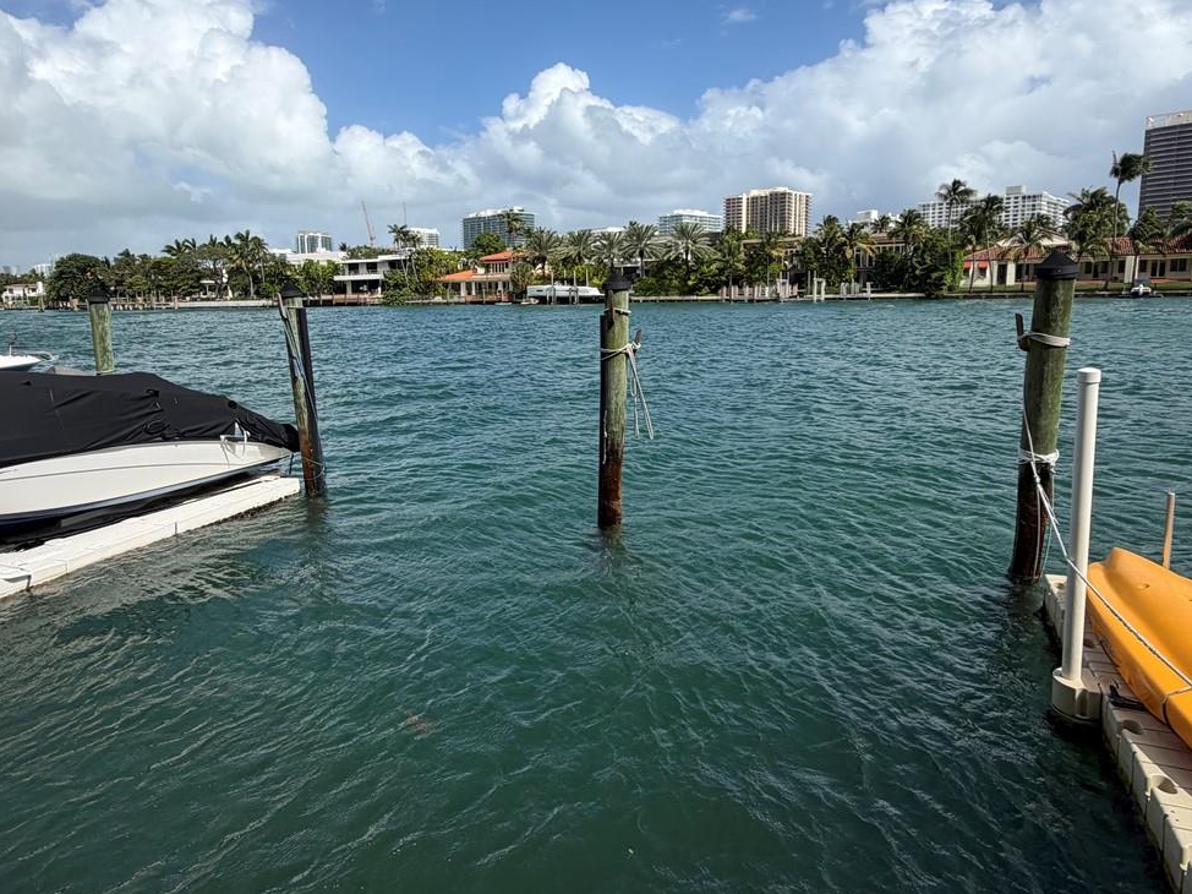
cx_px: 524
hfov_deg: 73.6
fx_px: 792
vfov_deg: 58.7
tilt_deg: -8.3
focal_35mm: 23
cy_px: 400
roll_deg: +1.3
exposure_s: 1/1105
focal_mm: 2.22
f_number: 2.2
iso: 20
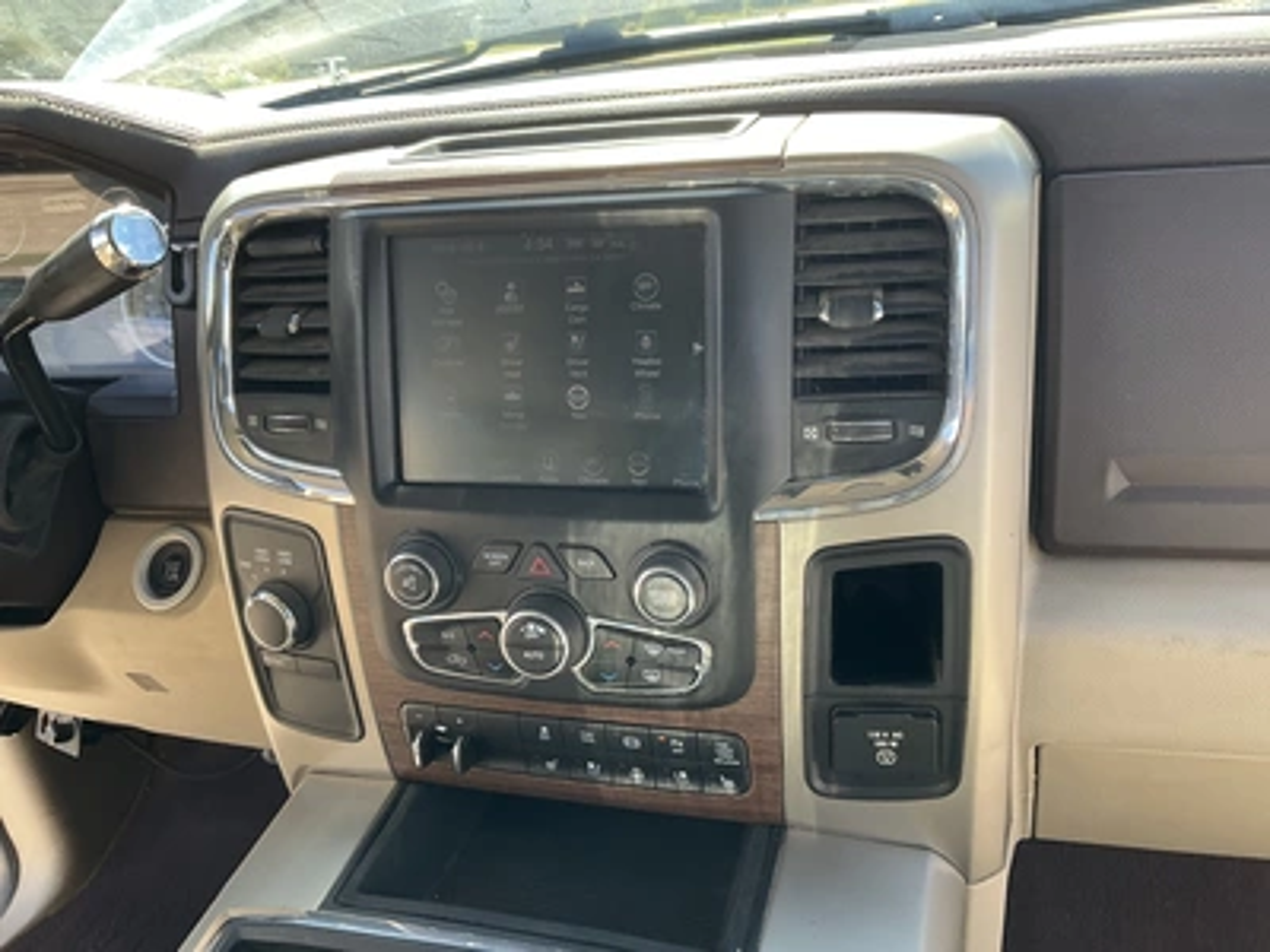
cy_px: 476
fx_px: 1064
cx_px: 635
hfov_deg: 61.7
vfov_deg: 48.2
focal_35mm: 29
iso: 32
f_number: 1.8
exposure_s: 1/122
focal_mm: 3
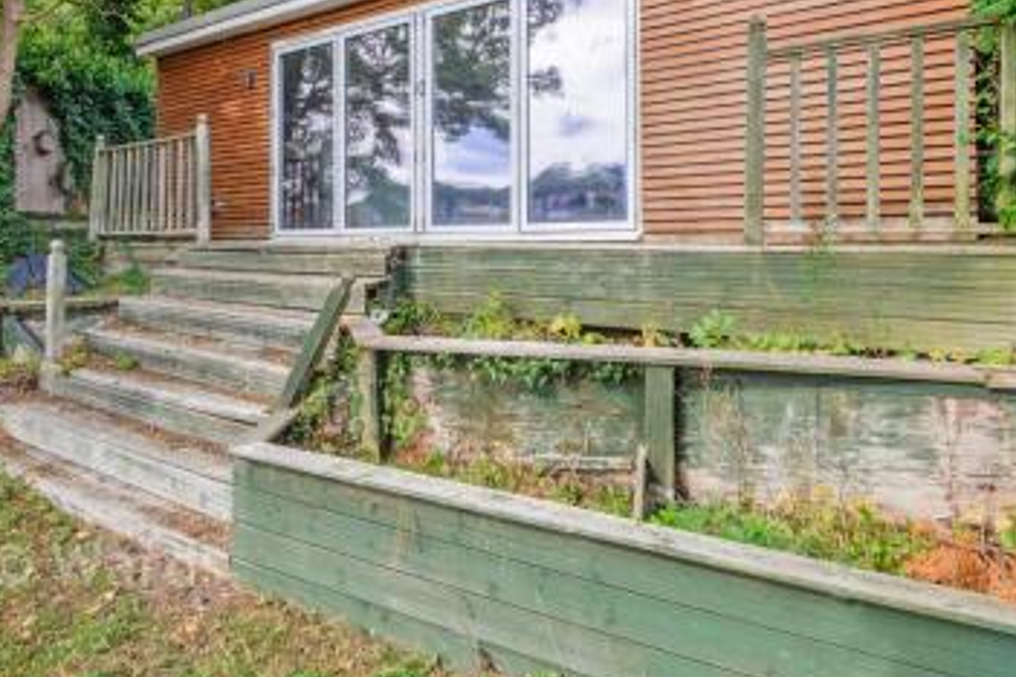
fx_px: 536
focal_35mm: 19
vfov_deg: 63.6
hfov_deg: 86.4
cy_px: 250
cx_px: 437
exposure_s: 1/100
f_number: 8
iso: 100
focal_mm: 14
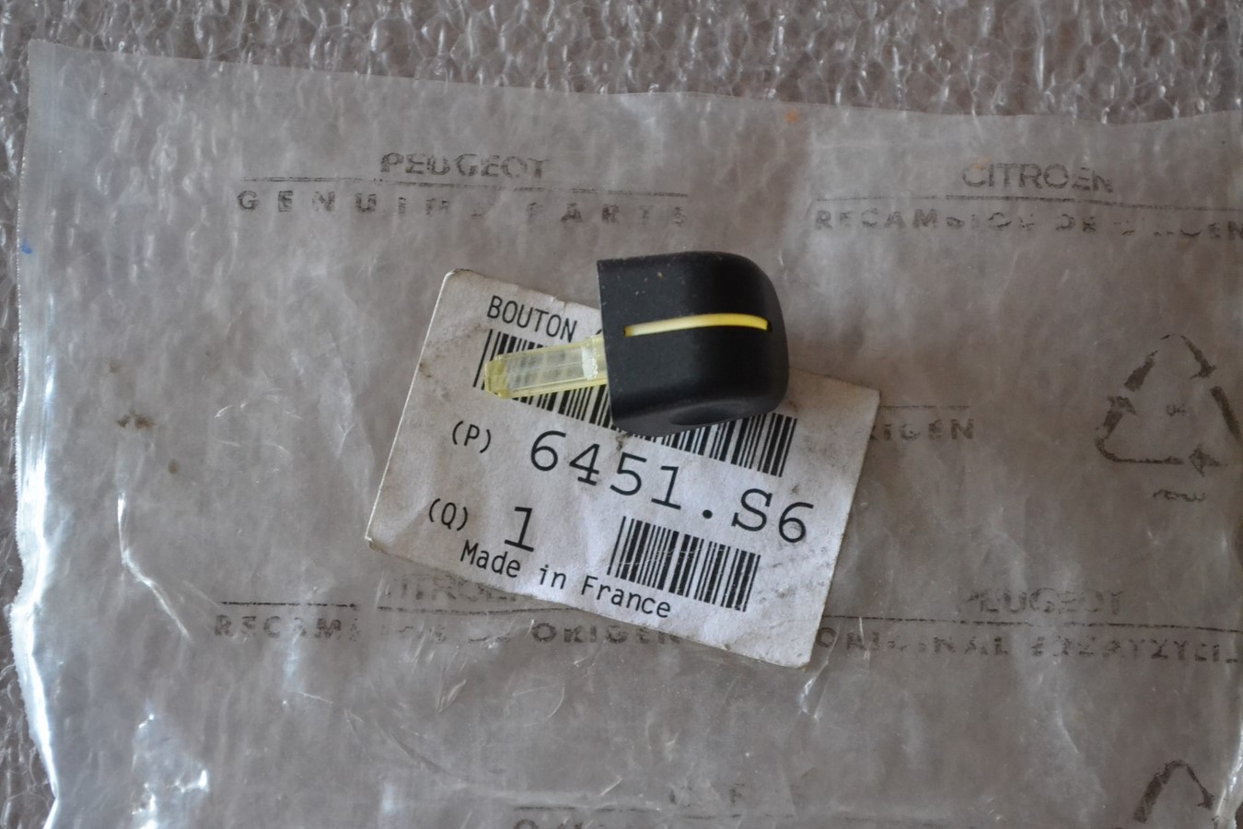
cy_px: 414
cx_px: 622
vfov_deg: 16.6
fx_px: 2848
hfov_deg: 24.6
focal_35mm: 82
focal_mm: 55
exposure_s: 1/60
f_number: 5.6
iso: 2800
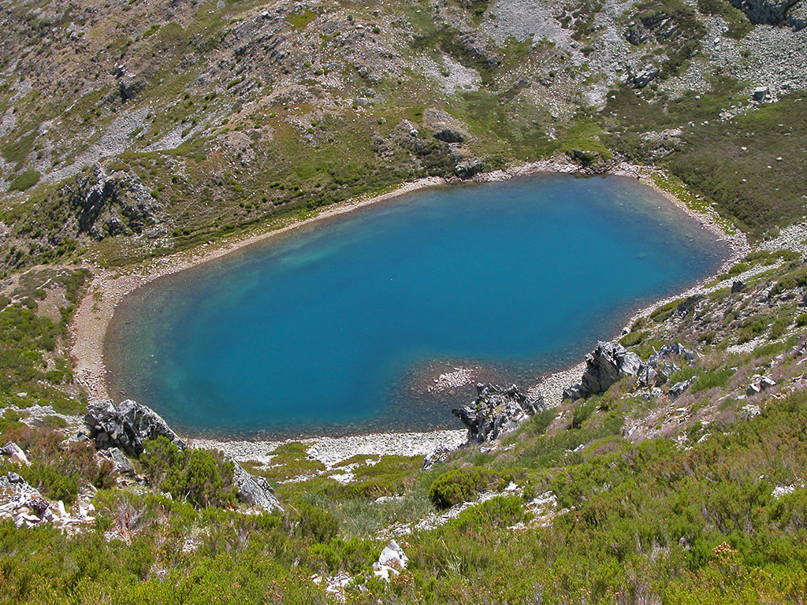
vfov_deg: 29.1
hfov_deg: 38.2
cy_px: 302
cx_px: 404
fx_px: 1166
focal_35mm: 50
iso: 100
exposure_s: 1/200
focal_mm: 12.7
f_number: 5.4
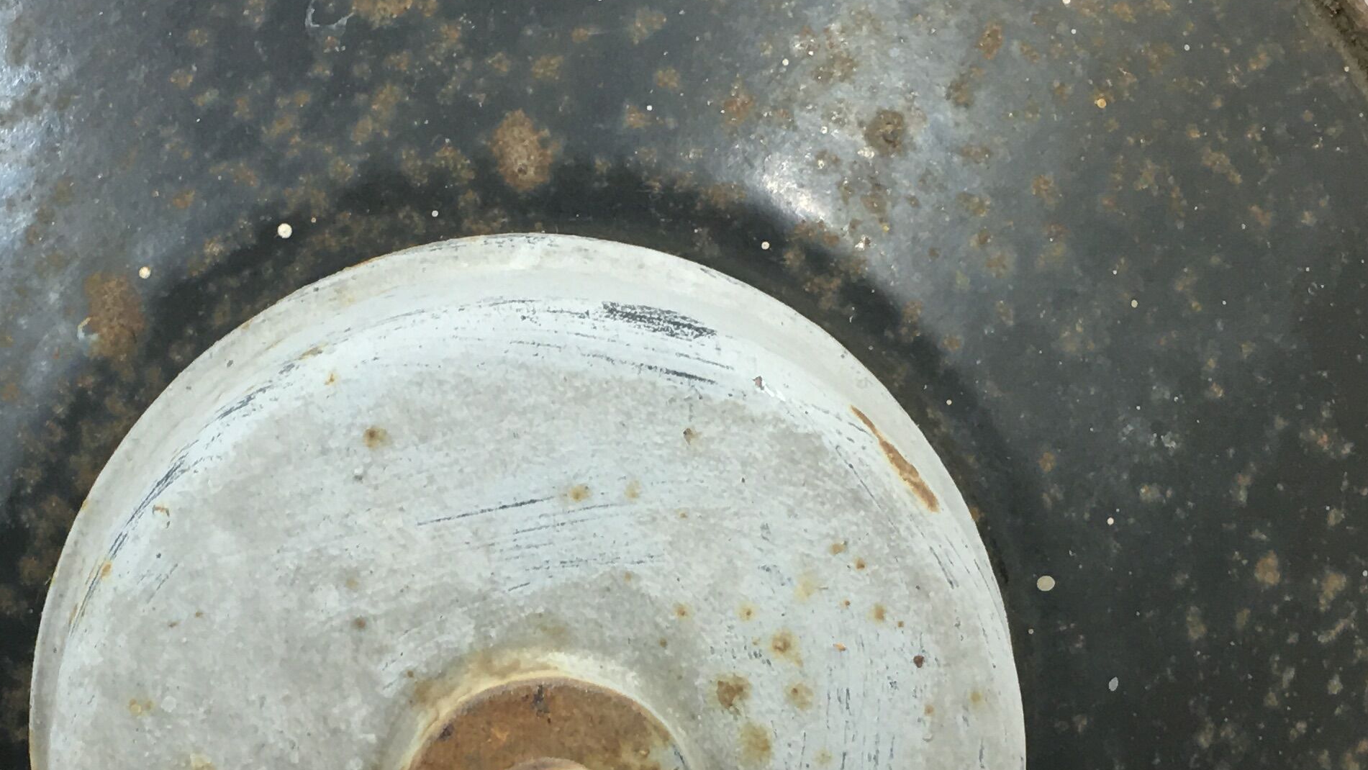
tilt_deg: -48.9
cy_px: 641
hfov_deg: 31.2
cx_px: 472
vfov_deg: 17.8
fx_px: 2431
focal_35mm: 67
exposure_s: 1/17
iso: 32
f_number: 2.2
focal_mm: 4.15
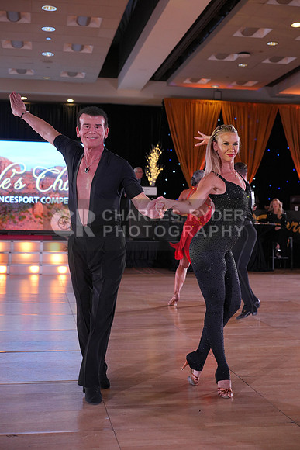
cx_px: 150
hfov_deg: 27.0
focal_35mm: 50
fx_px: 625
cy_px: 225
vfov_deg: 39.6
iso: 1250
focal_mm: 50
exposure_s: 1/400
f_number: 4
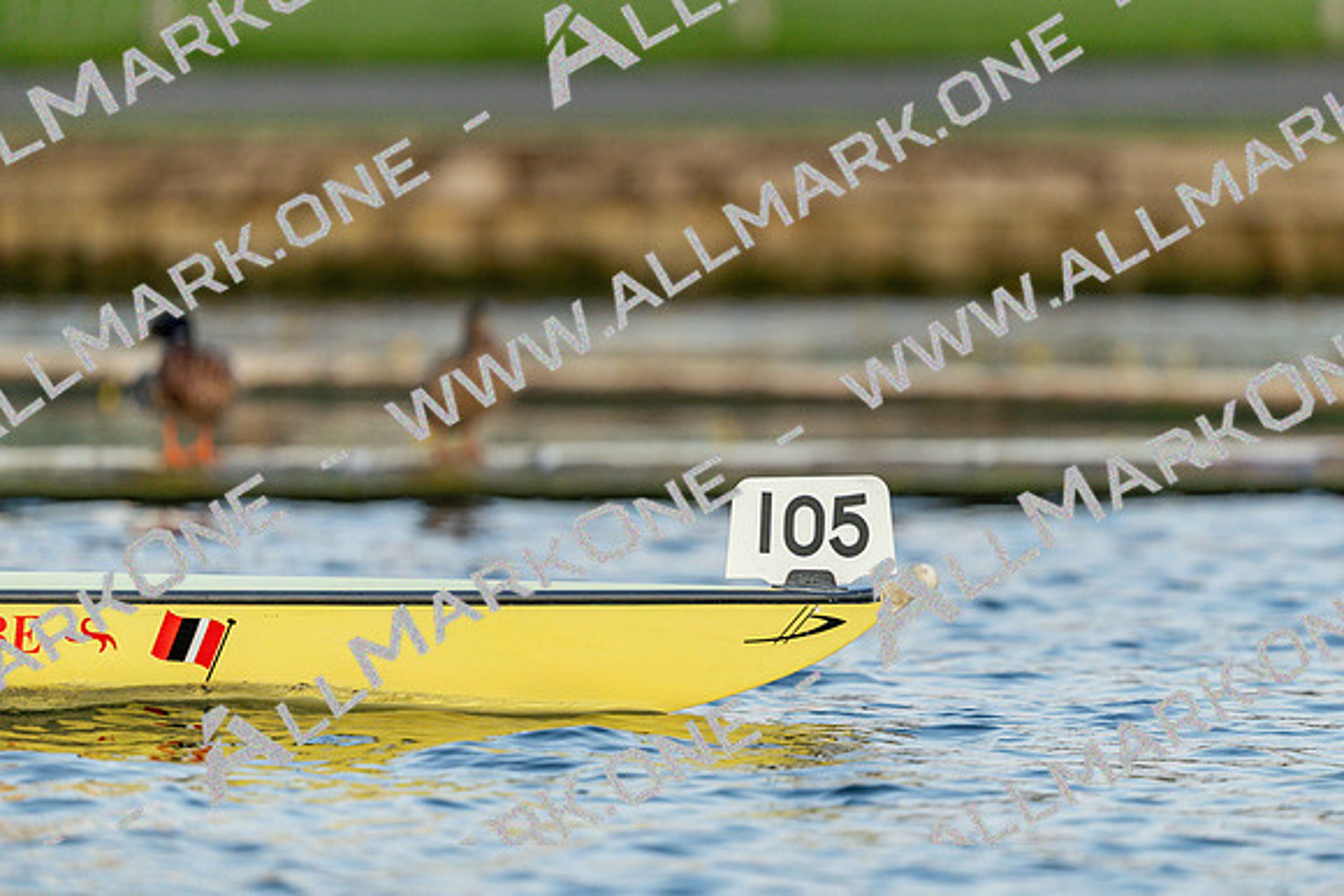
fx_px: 15168
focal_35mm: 406
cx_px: 672
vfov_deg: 3.4
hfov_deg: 5.1
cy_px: 448
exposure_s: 1/1600
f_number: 4
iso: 640
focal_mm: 406.2
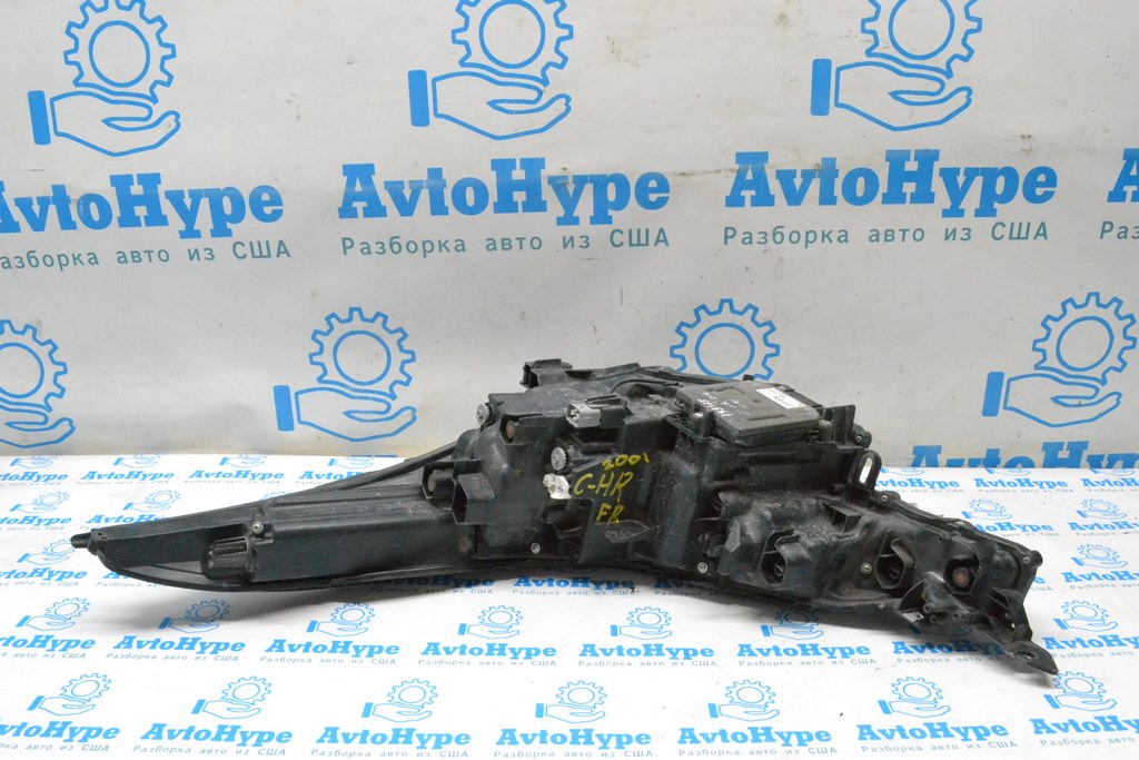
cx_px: 570
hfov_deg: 61.9
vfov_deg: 43.6
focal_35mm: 30
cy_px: 380
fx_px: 949
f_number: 13
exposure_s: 1/100
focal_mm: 20
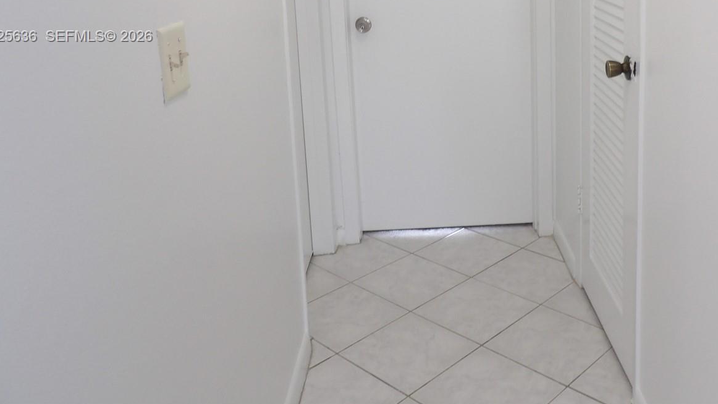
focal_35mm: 36
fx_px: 685
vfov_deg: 31.3
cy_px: 37
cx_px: 454
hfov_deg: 54.6
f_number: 2.8
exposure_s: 1/33
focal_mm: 4.3
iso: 160
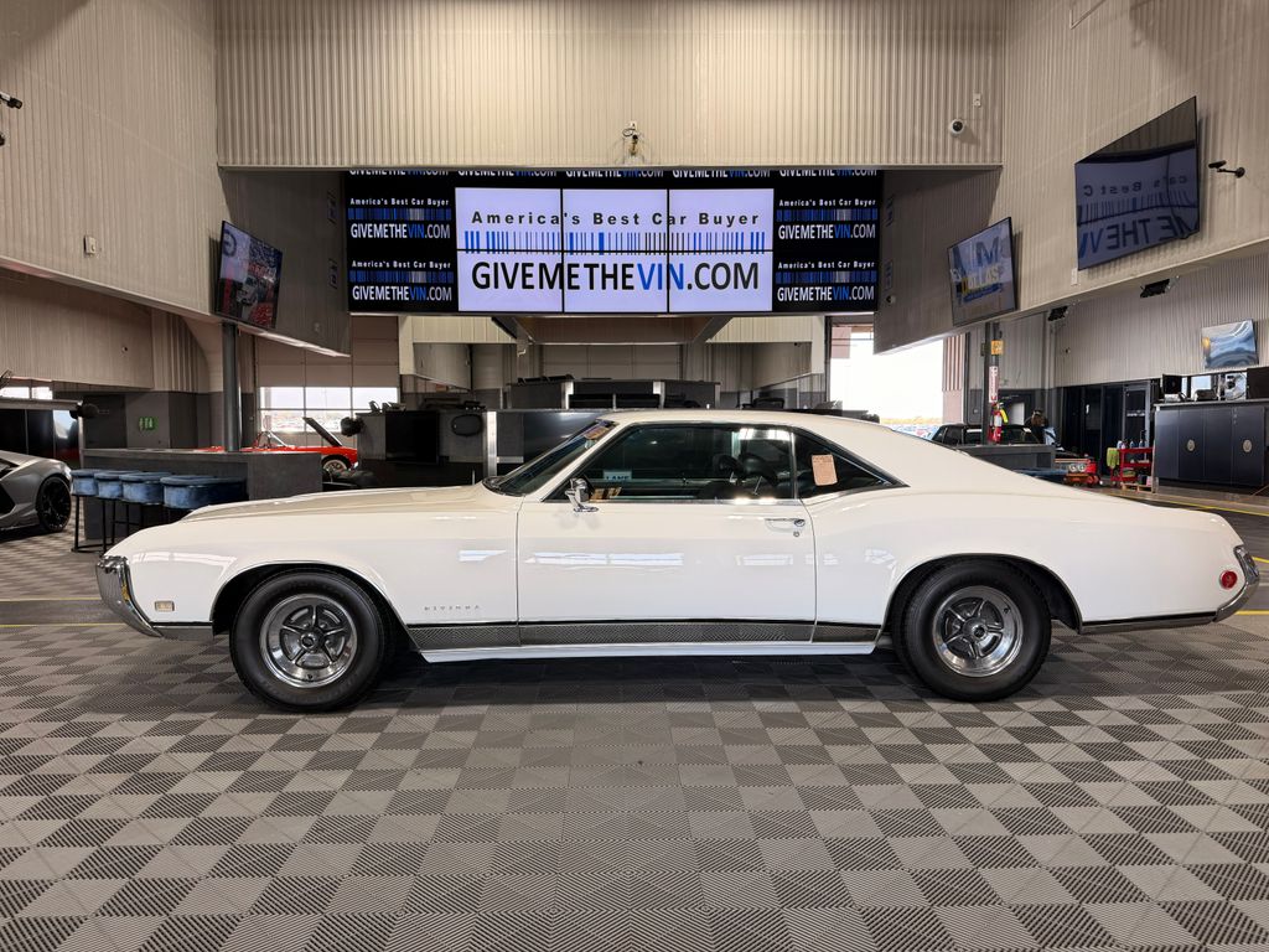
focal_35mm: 24
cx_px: 634
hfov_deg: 71.6
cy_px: 476
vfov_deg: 56.8
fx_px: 880
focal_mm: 6.76
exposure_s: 1/160
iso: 64
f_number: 1.78
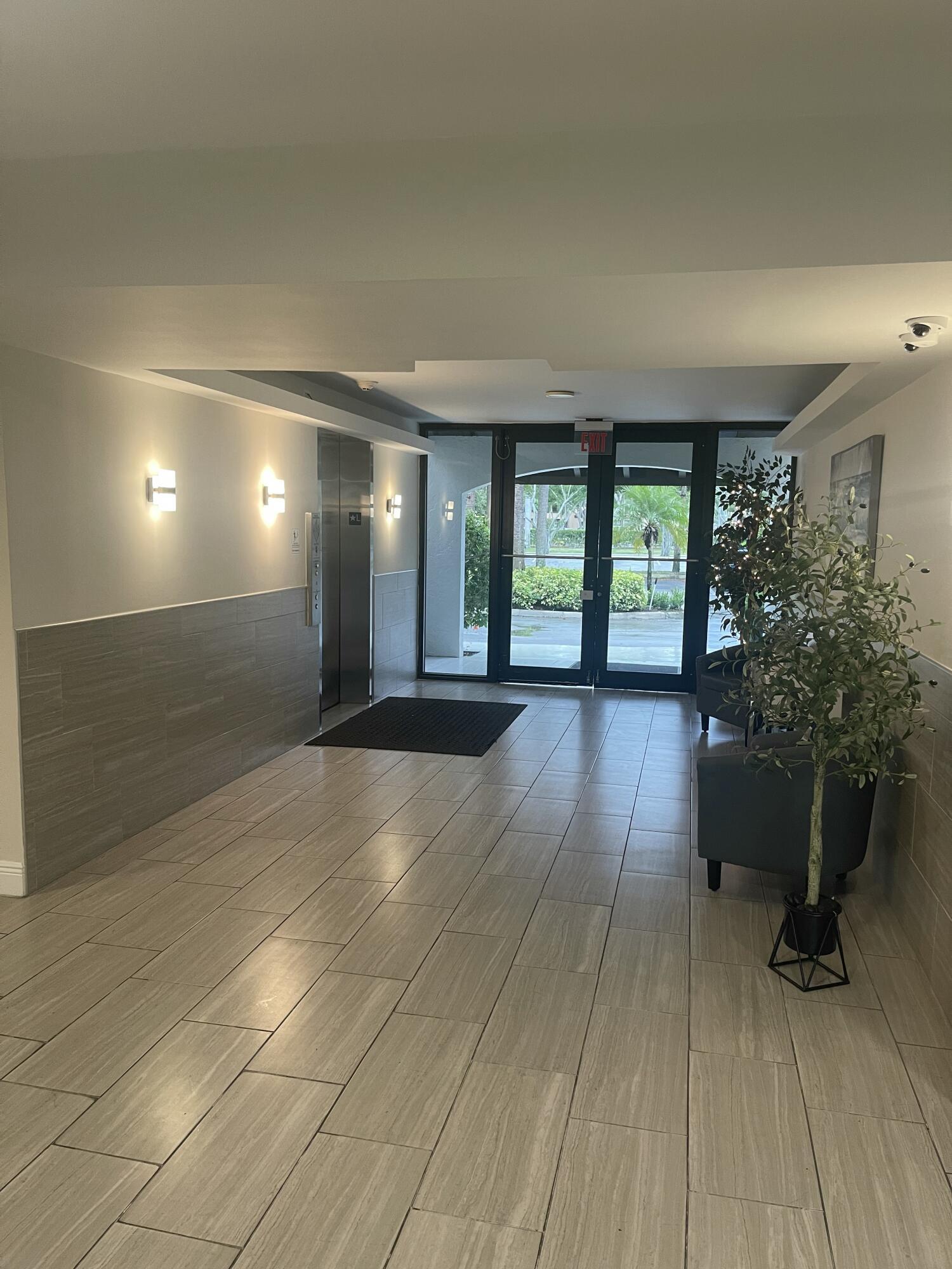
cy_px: 634
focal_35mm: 25
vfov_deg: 69.4
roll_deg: -1.4
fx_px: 917
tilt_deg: -7.8
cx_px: 476
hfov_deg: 54.9
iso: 160
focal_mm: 5.1
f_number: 1.6
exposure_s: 1/60
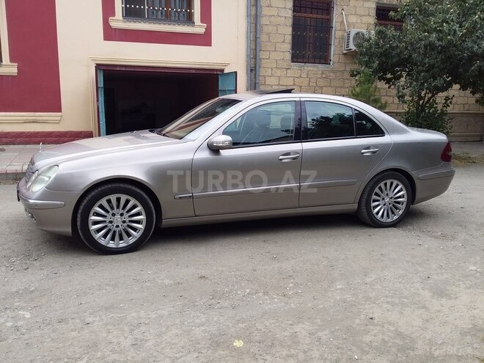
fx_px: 433
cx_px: 242
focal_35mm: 31
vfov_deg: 45.4
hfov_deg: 58.4
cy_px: 182
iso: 40
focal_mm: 3.3
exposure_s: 1/579
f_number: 2.2
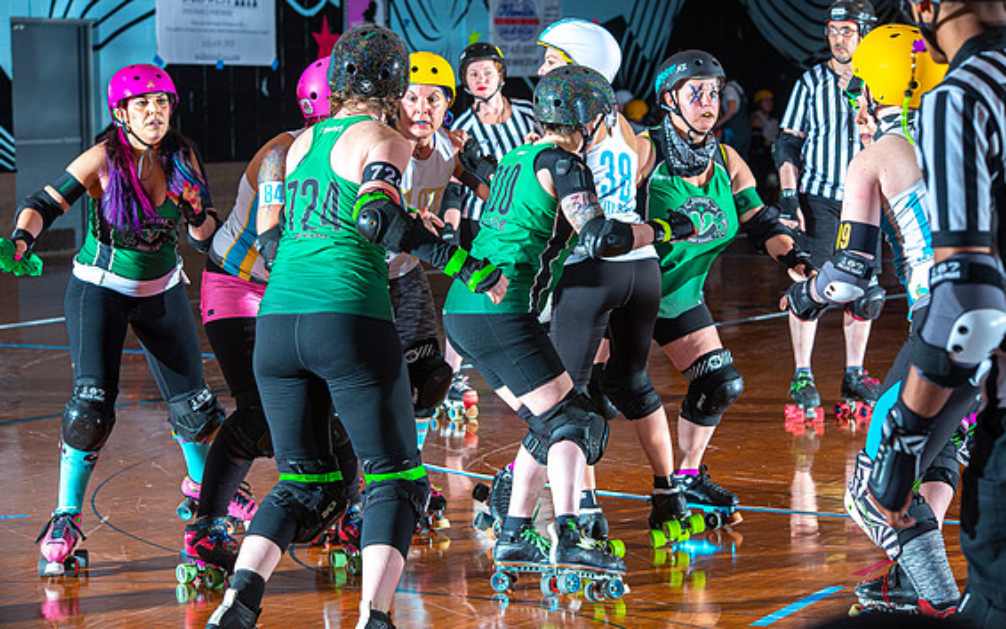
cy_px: 305
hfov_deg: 17.8
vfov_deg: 11.2
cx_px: 514
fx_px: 3208
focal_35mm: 117
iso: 640
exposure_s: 1/160
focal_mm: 112
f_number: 7.1
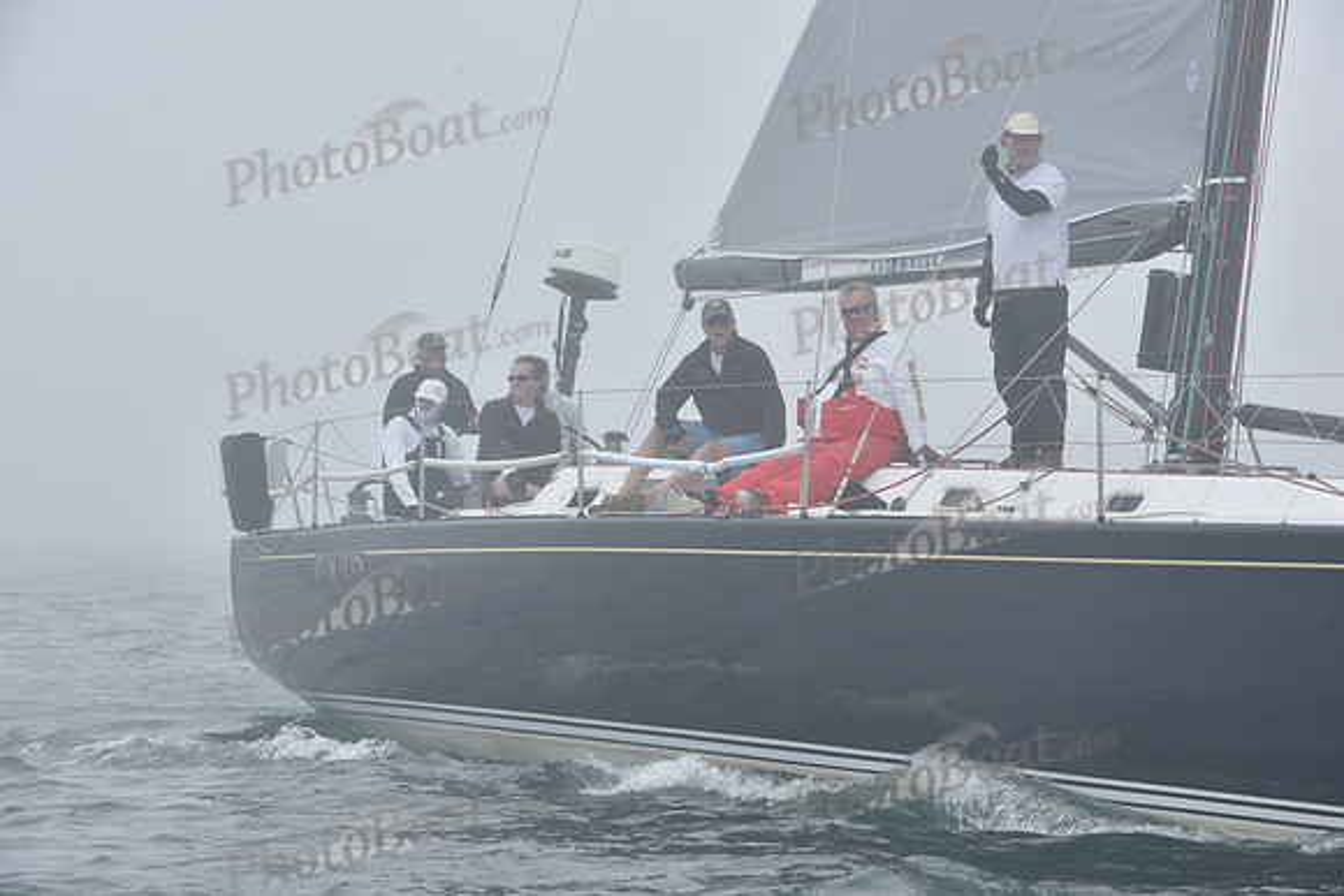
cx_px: 672
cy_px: 448
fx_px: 4331
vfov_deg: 11.8
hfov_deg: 17.6
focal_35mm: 116
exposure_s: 1/800
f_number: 10
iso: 250
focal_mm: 116
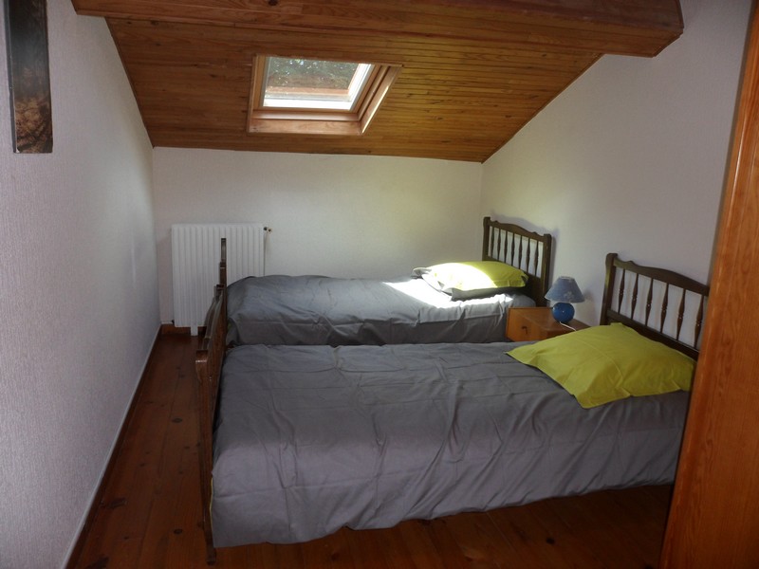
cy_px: 284
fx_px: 570
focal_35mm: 26
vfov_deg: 53.1
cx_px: 380
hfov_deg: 67.3
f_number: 3.3
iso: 80
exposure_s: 1/45
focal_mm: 4.9
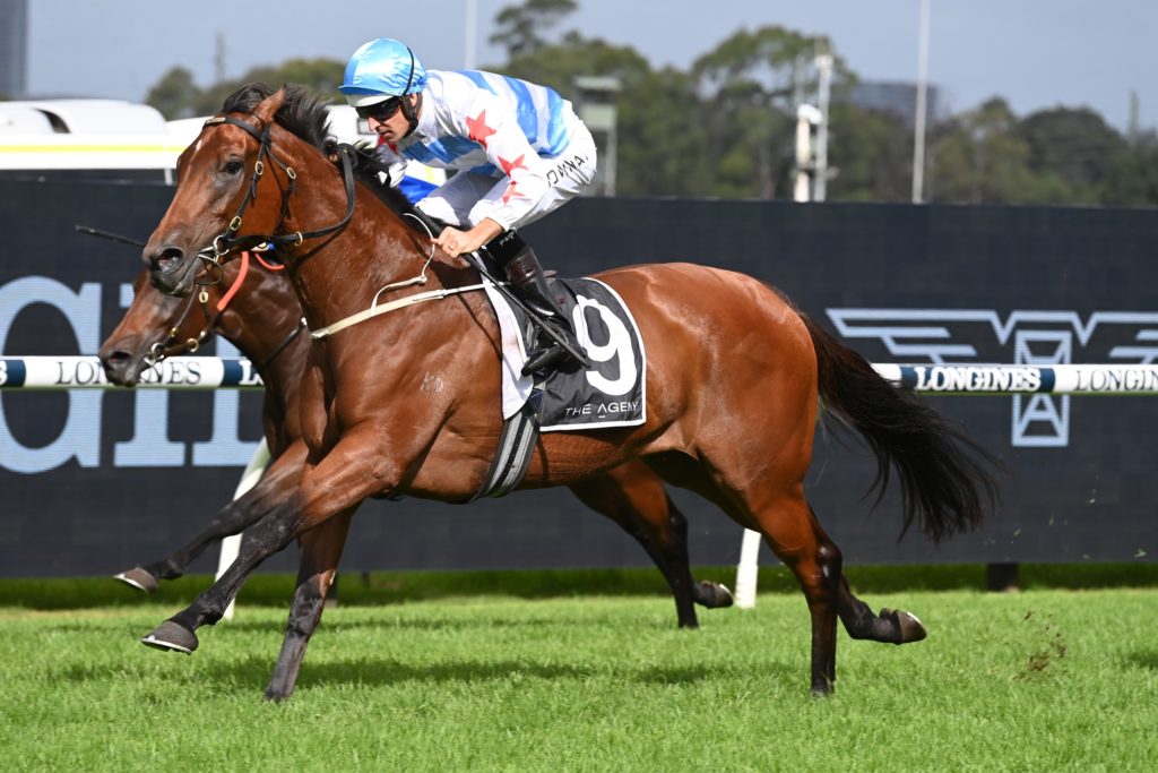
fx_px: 9651
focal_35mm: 300
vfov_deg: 4.6
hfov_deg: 6.9
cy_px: 386
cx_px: 579
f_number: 9
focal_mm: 300
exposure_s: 1/1600
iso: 800
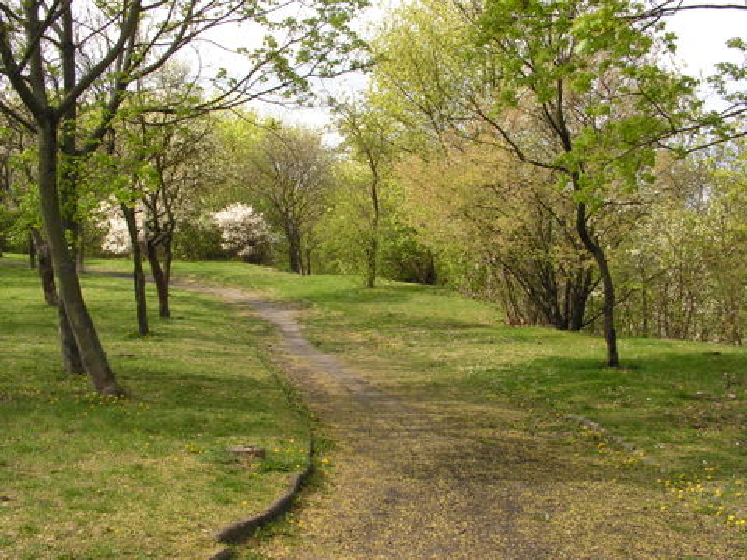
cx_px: 374
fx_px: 950
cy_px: 280
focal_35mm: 44
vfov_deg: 32.9
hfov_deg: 42.9
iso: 64
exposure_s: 1/80
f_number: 8
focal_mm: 7.4
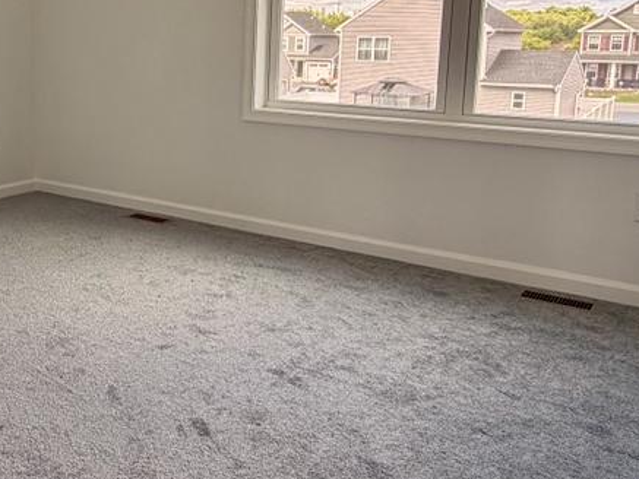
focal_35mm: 41
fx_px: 757
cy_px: 150
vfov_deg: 34.7
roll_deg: +0.1
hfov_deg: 43.4
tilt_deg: -9.1
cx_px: 118
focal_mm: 2.22
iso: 80
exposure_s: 1/121
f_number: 2.2
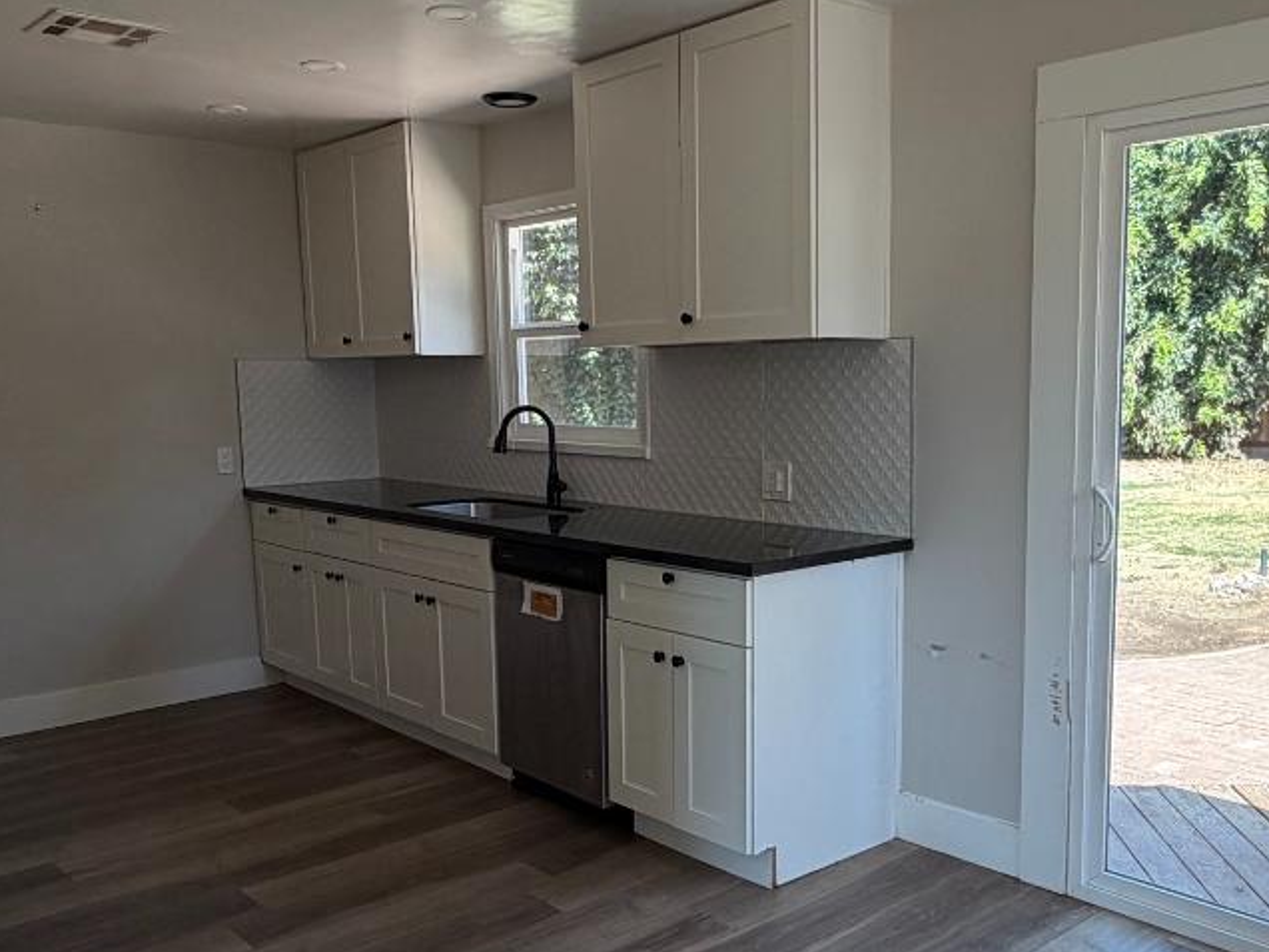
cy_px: 528
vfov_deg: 42.9
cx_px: 754
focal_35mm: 33
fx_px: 1210
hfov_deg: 55.0
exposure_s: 1/121
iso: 64
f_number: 2.2
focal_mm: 2.22
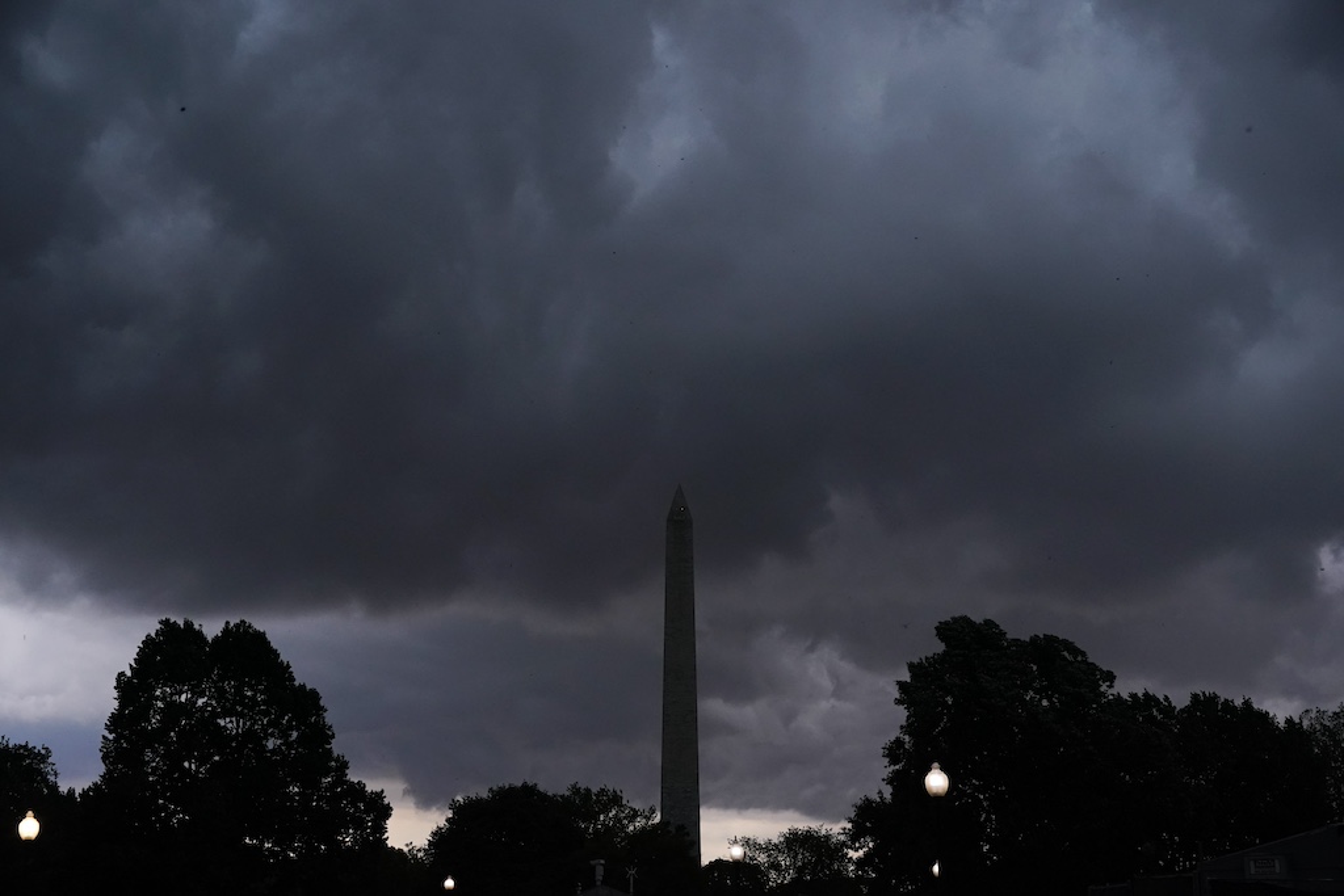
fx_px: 1792
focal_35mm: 48
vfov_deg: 28.1
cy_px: 448
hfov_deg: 41.1
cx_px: 672
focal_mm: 48
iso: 3200
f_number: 4
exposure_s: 1/320
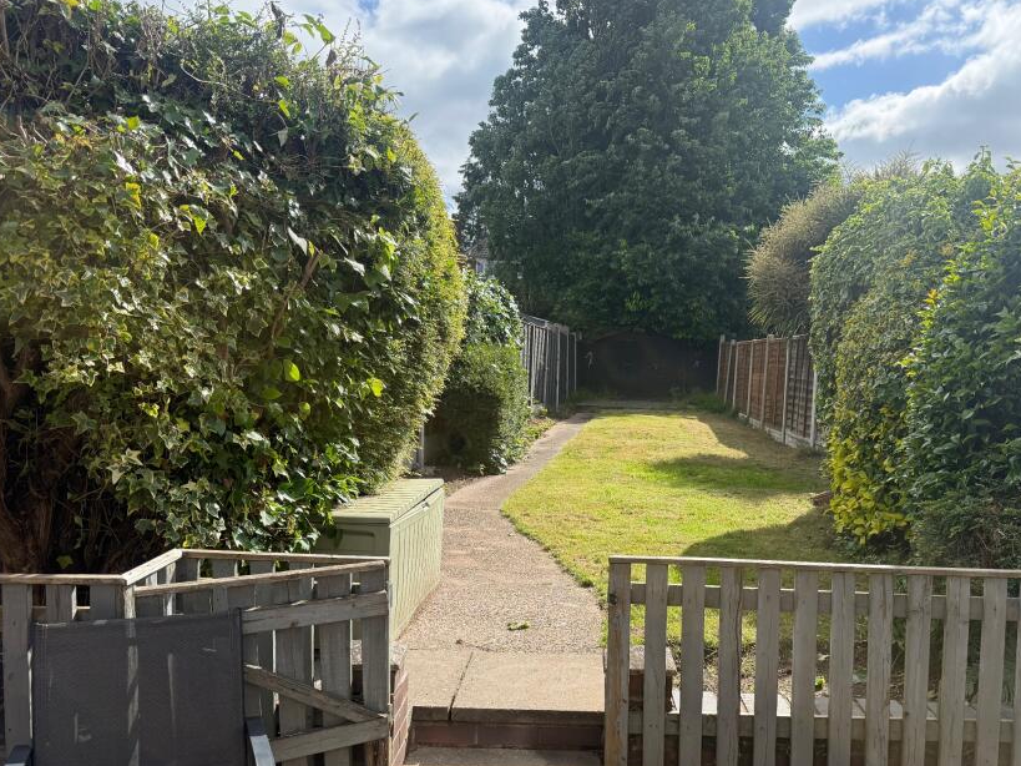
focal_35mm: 30
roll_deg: -2.1
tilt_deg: -6.0
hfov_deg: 59.5
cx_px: 607
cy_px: 459
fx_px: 885
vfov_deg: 46.5
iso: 100
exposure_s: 1/3953
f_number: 1.78
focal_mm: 6.76
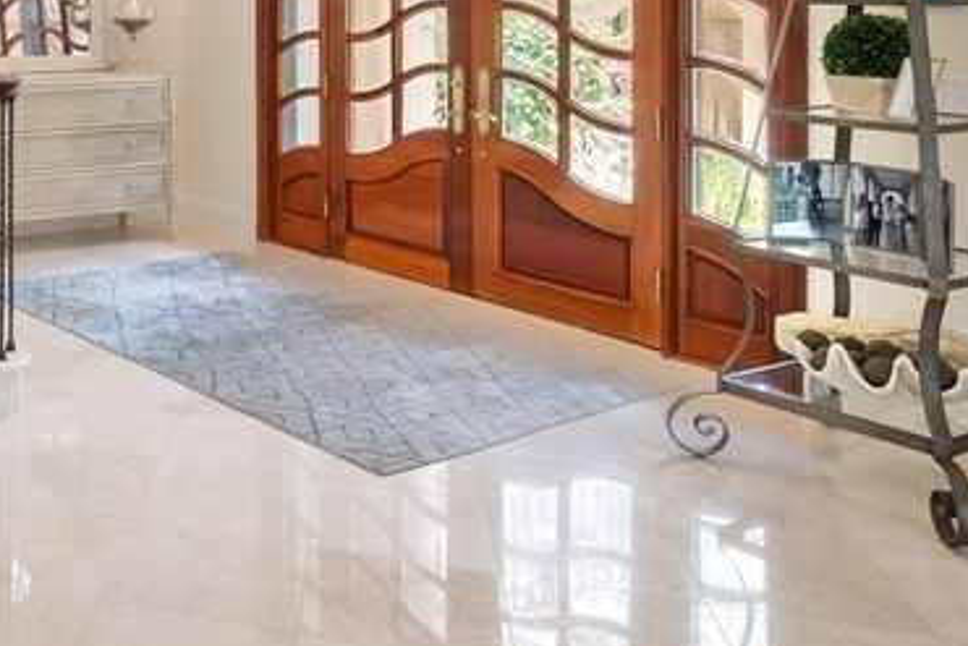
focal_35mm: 46
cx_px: -52
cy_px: -26
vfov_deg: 27.3
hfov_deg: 37.1
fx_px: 1237
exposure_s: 1/10
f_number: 7.1
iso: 200
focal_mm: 8
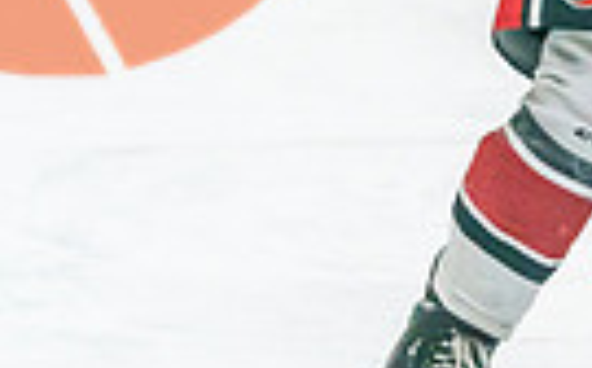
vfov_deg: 3.4
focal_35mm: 386
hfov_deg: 5.4
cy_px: -275
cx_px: 1056
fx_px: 6220
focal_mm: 71
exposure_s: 1/1000
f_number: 2.8
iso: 3200
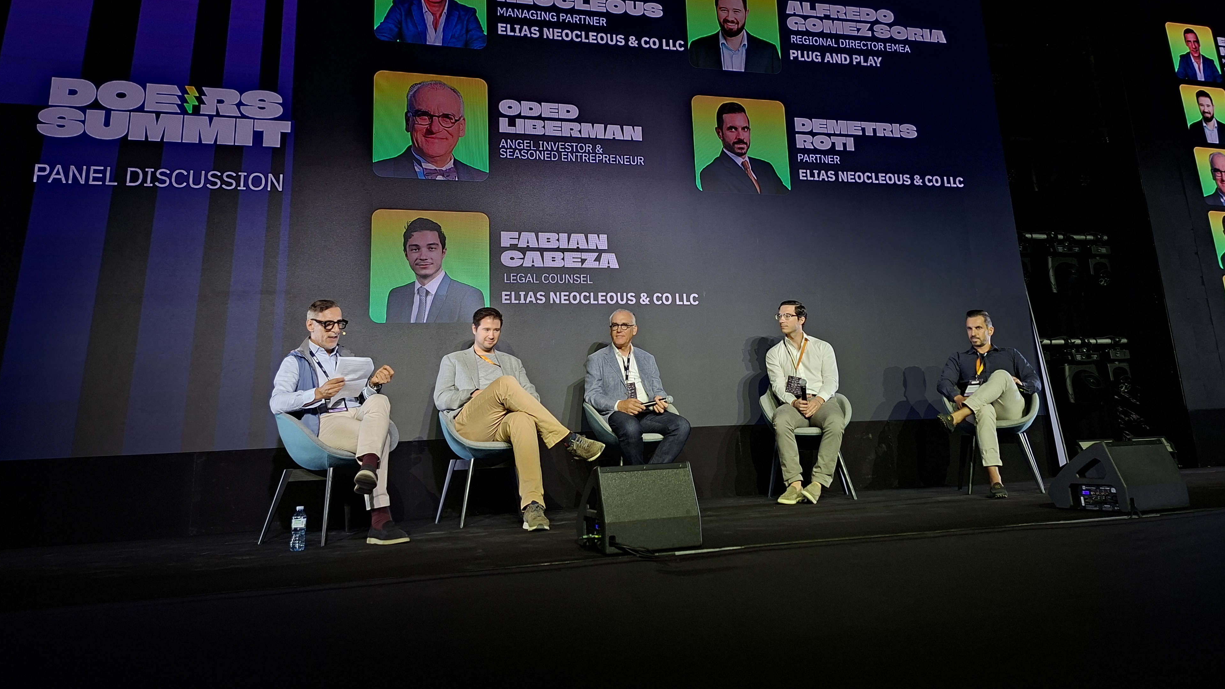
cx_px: 626
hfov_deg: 71.9
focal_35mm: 26
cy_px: 226
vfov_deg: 43.7
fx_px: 844
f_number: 1.8
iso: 200
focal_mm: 5.54
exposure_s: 1/50
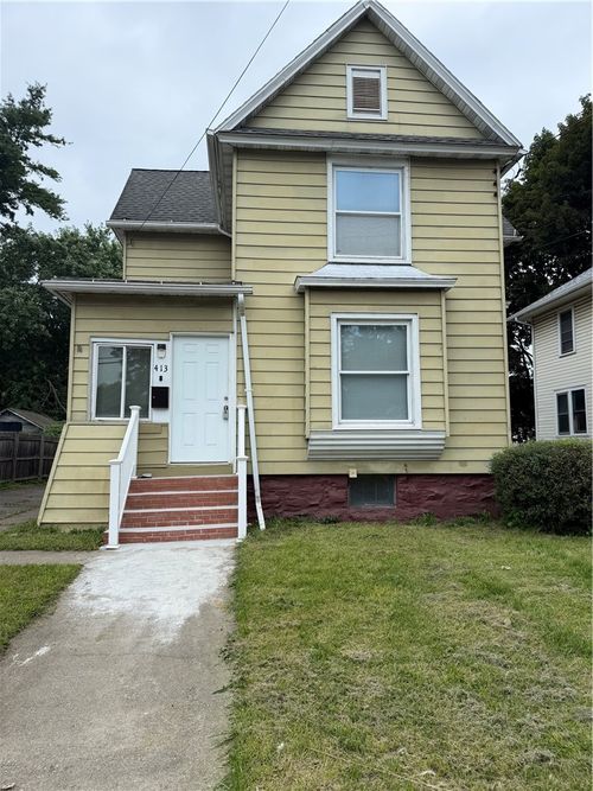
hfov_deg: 56.8
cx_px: 296
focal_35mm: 24
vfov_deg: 71.6
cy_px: 396
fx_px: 548
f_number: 1.78
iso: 80
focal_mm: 6.76
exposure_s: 1/1046
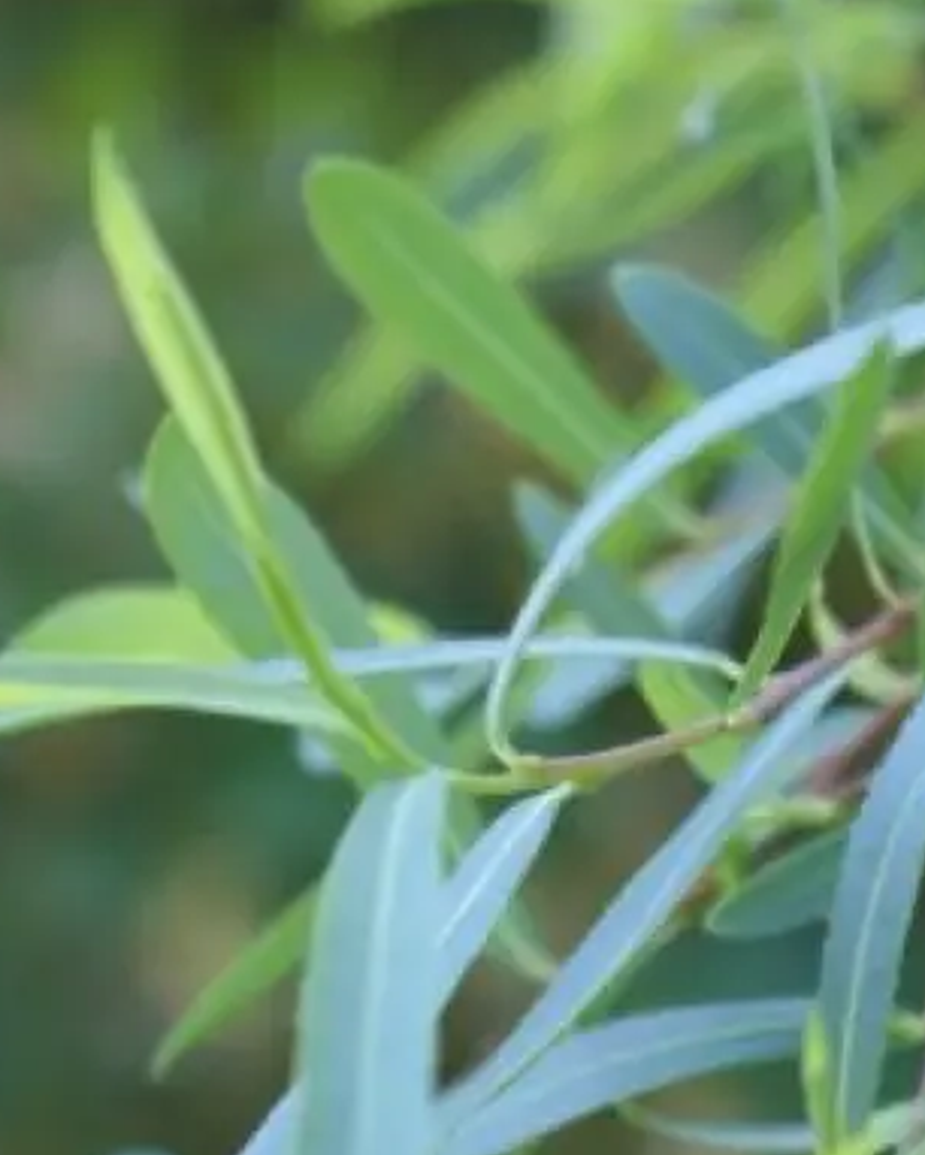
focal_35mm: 159
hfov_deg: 9.7
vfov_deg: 12.1
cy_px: 659
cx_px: 558
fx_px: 5437
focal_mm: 40
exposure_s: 1/80
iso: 250
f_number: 5.6
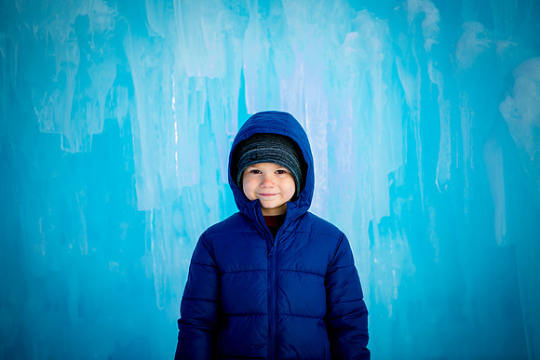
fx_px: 1050
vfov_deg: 19.5
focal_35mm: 70
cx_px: 270
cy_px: 180
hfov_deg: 28.8
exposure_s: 1/200
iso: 64
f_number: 2.8
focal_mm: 70
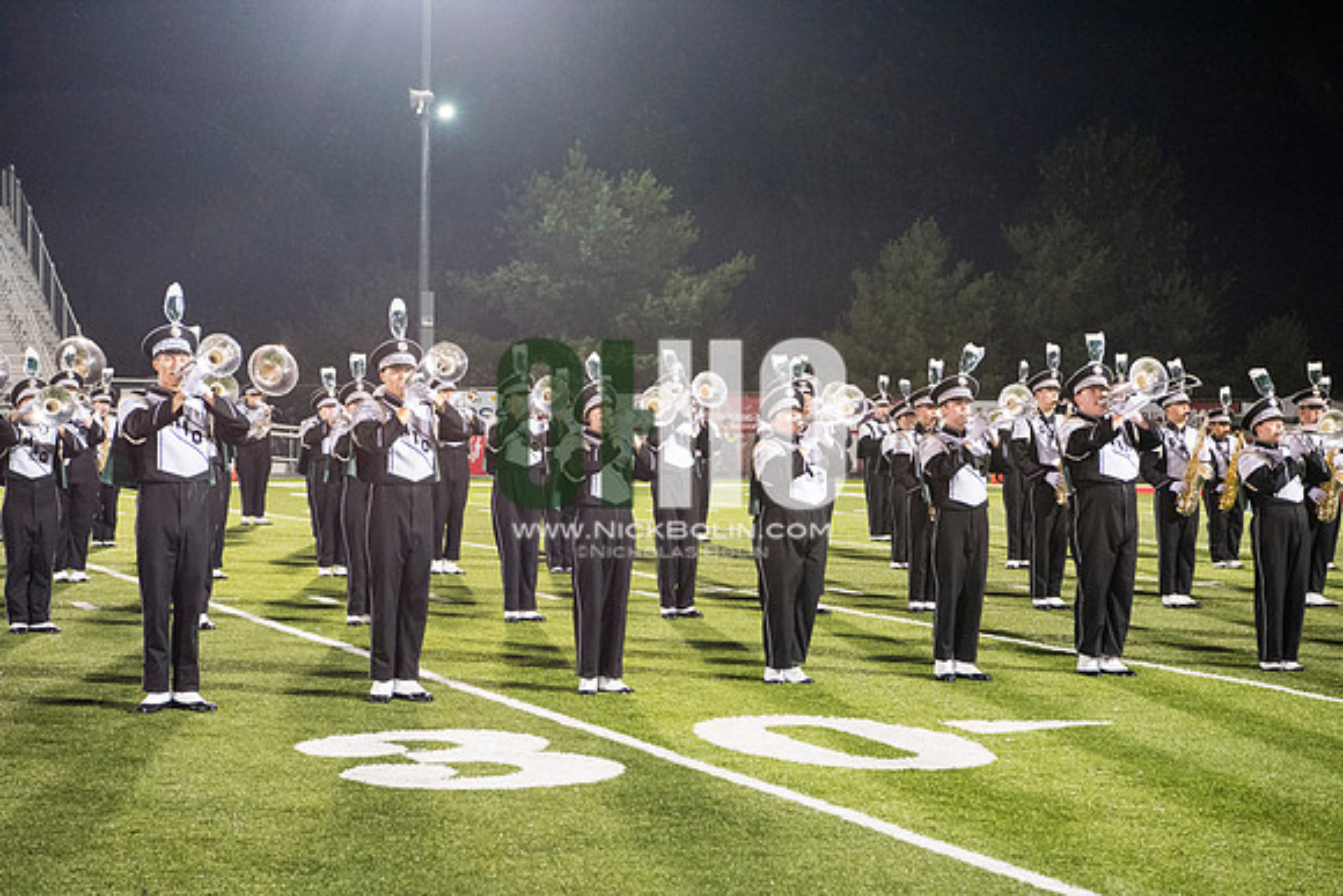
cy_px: 448
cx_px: 672
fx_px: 2612
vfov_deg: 19.5
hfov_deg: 28.8
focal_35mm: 70
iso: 5000
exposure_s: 1/200
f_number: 5.6
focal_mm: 70
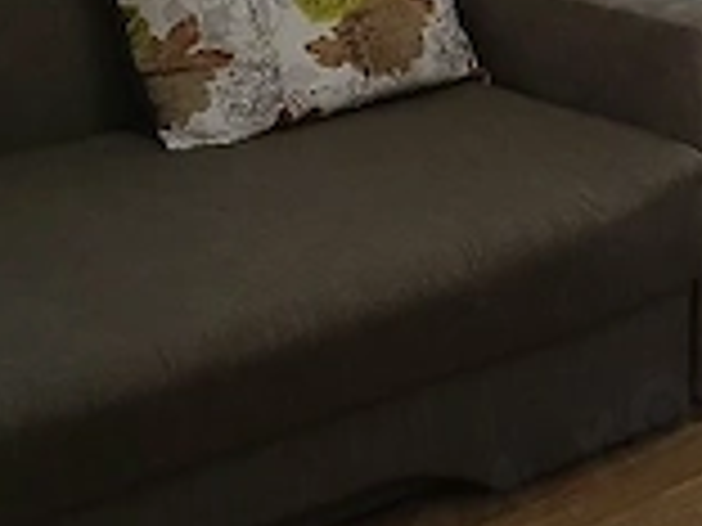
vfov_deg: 14.4
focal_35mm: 100
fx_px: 2028
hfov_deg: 19.4
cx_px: 590
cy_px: -94
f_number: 1.8
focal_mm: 3.98
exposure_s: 1/60.2
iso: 200
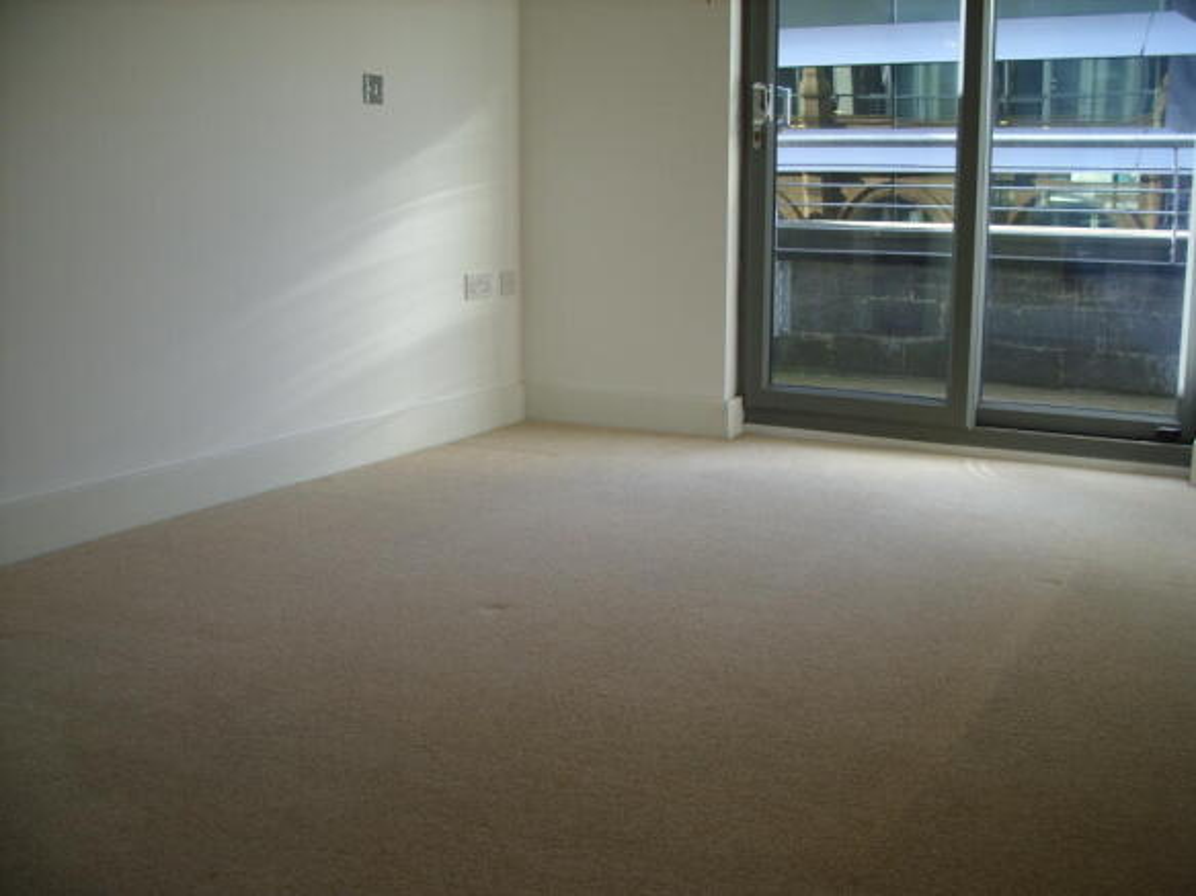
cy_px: 448
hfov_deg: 49.0
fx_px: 1313
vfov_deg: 37.7
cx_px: 598
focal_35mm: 38
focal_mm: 7.8
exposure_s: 1/125
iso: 50
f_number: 2.8
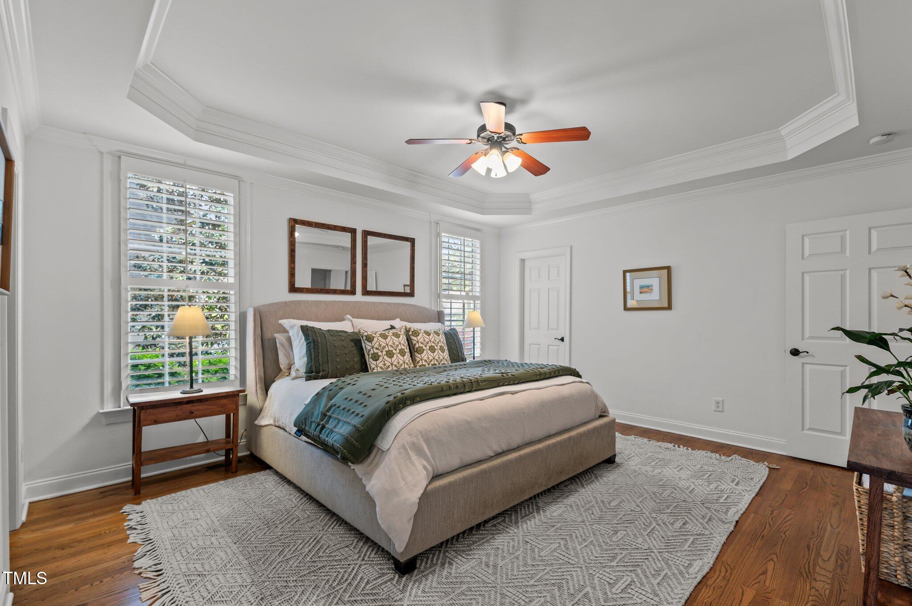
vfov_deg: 77.2
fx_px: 380
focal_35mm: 15
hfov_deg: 100.4
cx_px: 456
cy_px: 303
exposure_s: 1/5
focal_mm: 15
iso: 400
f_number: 6.3
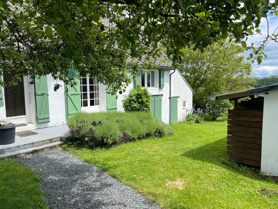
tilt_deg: -6.9
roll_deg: +1.7
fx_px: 209
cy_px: 104
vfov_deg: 53.1
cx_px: 139
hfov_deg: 67.3
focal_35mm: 26
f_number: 1.6
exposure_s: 1/2222
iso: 50
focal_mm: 5.1
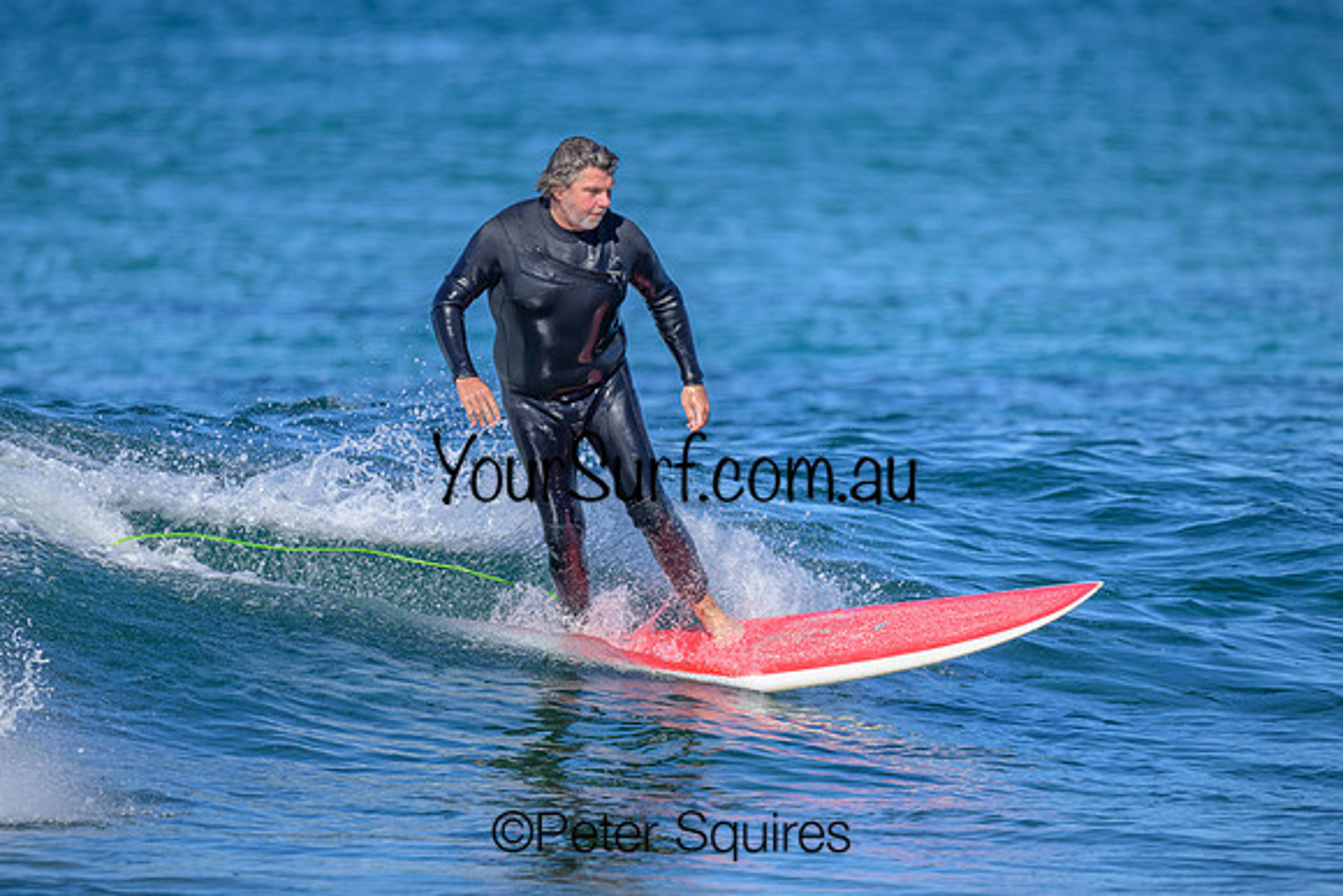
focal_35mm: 846
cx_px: 635
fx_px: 31556
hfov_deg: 2.4
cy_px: 446
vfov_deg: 1.6
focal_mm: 800
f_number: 6.3
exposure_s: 1/2000
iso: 320
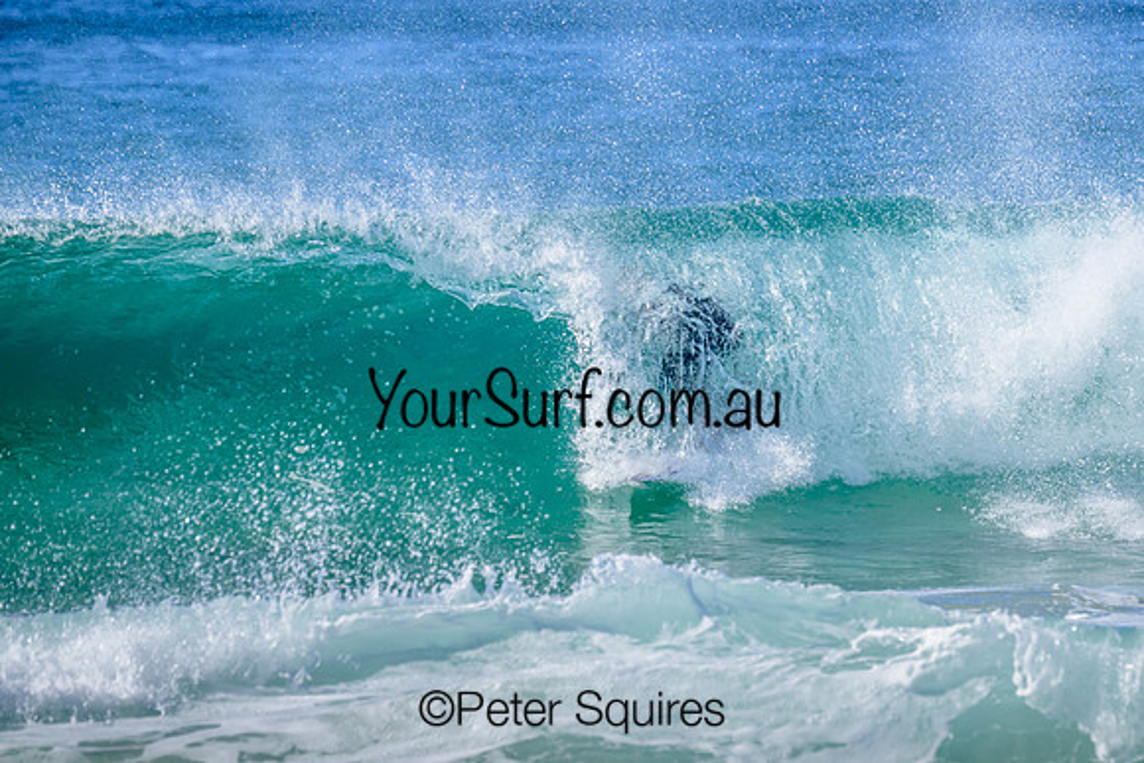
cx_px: 771
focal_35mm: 763
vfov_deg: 1.8
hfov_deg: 2.7
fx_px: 24252
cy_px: 270
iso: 400
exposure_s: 1/800
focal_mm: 560
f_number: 11
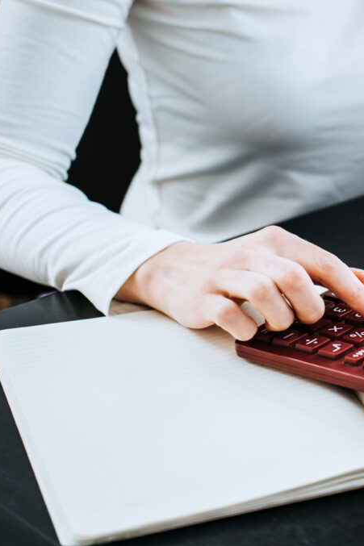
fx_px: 1426
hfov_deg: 14.1
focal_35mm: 94
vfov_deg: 21.7
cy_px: 297
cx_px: 429
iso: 160
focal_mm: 35
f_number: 2
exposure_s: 1/125
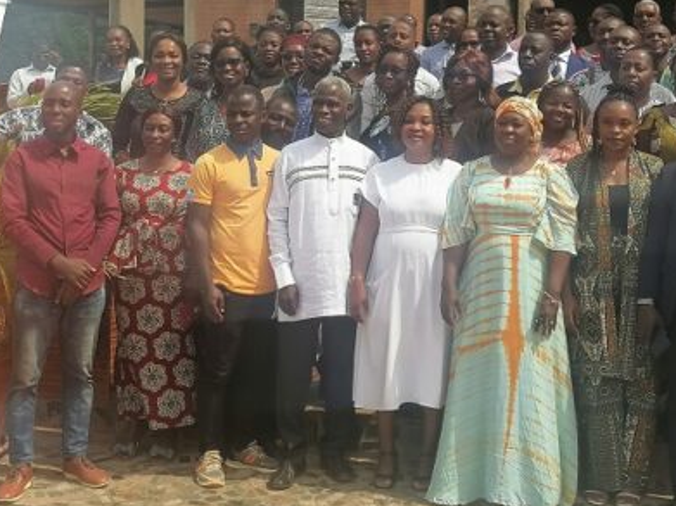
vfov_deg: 24.5
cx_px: 420
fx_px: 1152
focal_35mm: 59
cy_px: 124
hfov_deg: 32.6
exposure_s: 1/1115
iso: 50
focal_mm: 5.3
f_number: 1.8
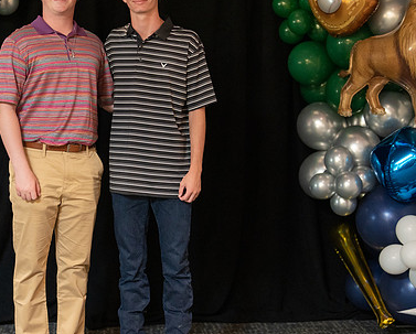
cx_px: 112
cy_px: 168
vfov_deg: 17.3
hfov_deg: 21.3
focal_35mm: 89
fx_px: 1098
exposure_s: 1/320
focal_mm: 50
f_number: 1.2
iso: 1600
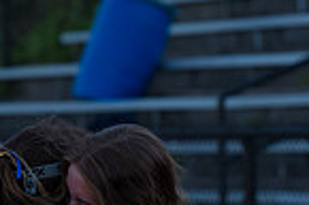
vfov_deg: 1.9
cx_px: 134
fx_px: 6012
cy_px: 326
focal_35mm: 702
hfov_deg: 2.9
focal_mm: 175
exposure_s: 1/400
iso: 250
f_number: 5.6
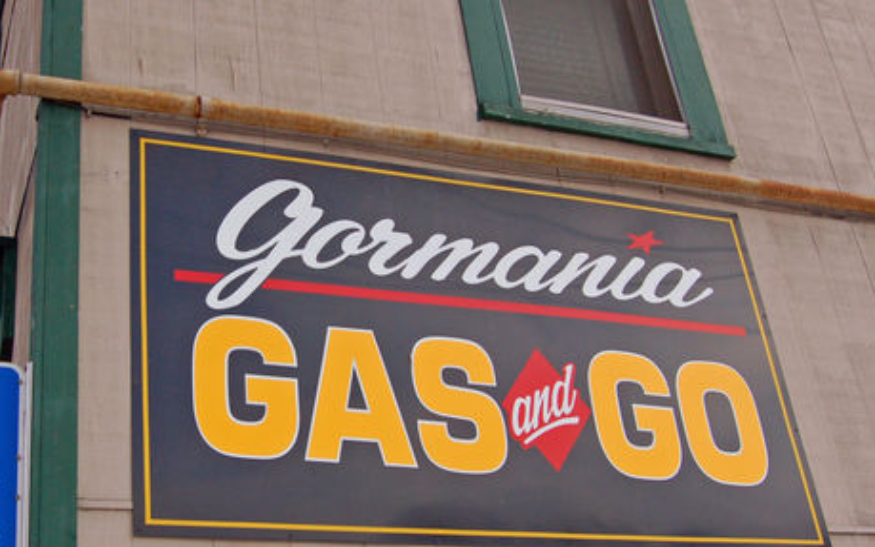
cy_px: 305
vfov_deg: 26.0
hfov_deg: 40.0
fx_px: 1186
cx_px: 295
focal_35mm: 50
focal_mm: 23
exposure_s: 1/500
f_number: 11
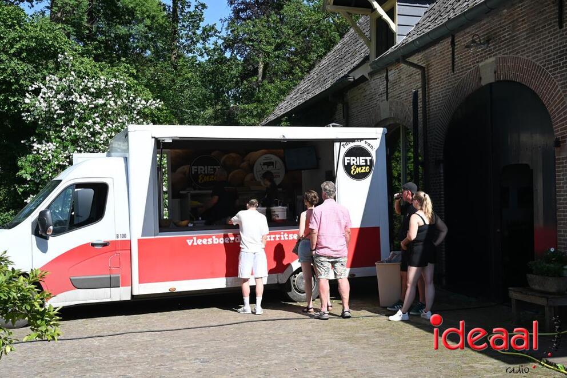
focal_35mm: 41
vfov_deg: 32.6
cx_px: 284
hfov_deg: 47.4
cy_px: 189
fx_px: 646
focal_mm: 27.5
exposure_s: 1/320
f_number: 6.3
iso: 100
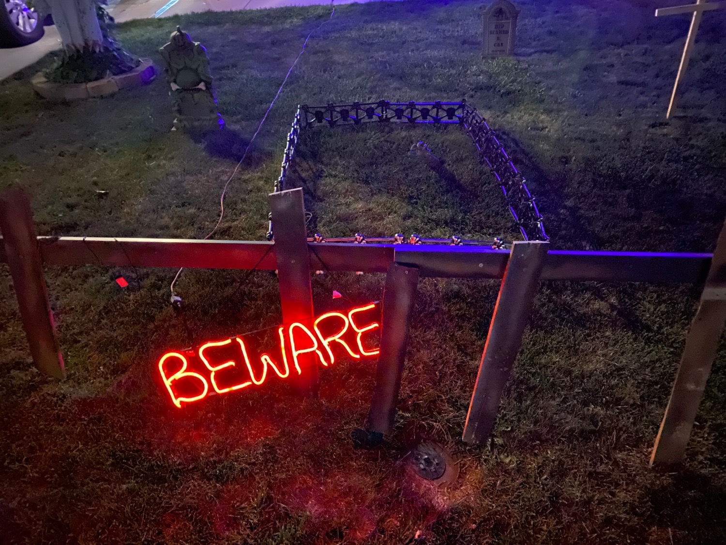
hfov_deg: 67.3
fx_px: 545
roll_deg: +1.1
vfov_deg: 53.1
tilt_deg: -32.6
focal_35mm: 26
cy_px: 272
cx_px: 363
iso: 2500
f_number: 1.8
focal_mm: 4.25
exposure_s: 1/4
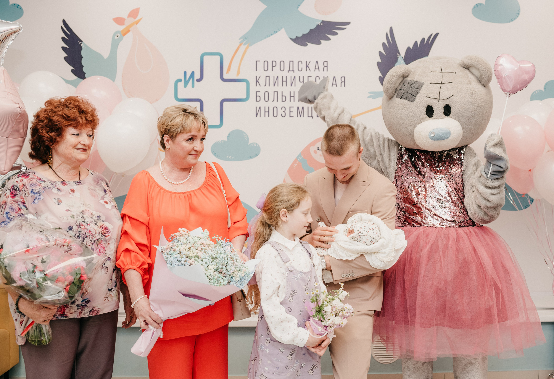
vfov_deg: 34.0
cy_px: 199
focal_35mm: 40
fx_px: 619
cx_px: 315
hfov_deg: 48.1
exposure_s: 1/160
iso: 400
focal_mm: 35
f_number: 4
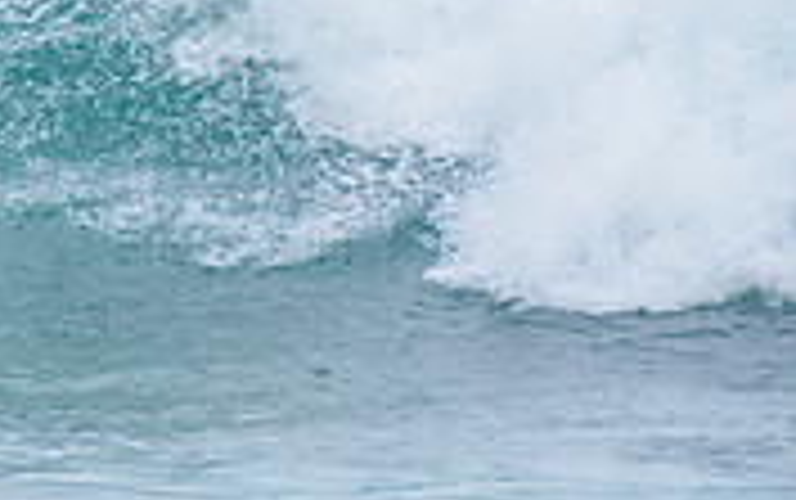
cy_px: -196
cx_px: -504
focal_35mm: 1667
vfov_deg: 0.8
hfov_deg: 1.3
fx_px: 36198
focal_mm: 500
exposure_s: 1/2000
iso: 360
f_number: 5.6
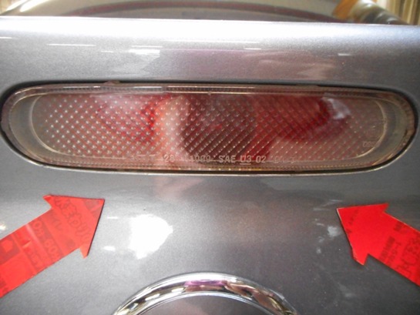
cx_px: 210
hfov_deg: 69.4
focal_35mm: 25
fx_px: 303
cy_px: 158
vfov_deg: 54.9
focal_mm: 4.5
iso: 800
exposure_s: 1/10
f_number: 3.7
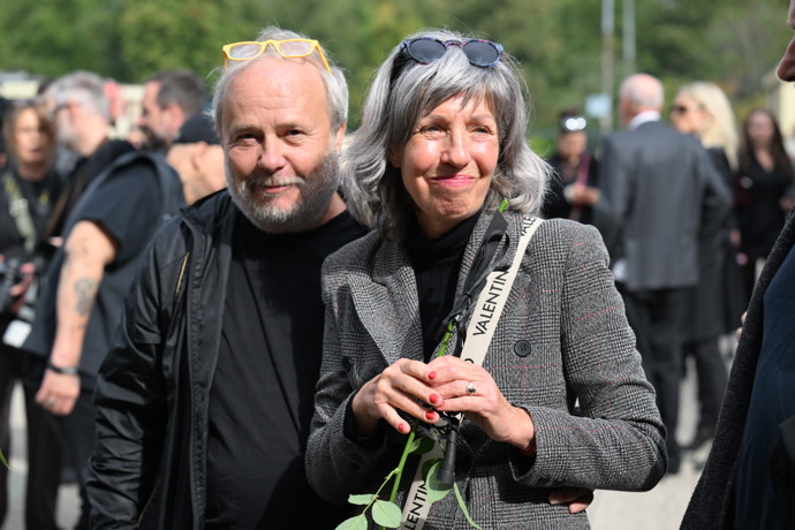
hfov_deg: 28.8
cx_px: 398
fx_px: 1546
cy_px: 265
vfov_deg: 19.5
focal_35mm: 70
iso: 1250
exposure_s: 1/6400
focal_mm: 70
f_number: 4
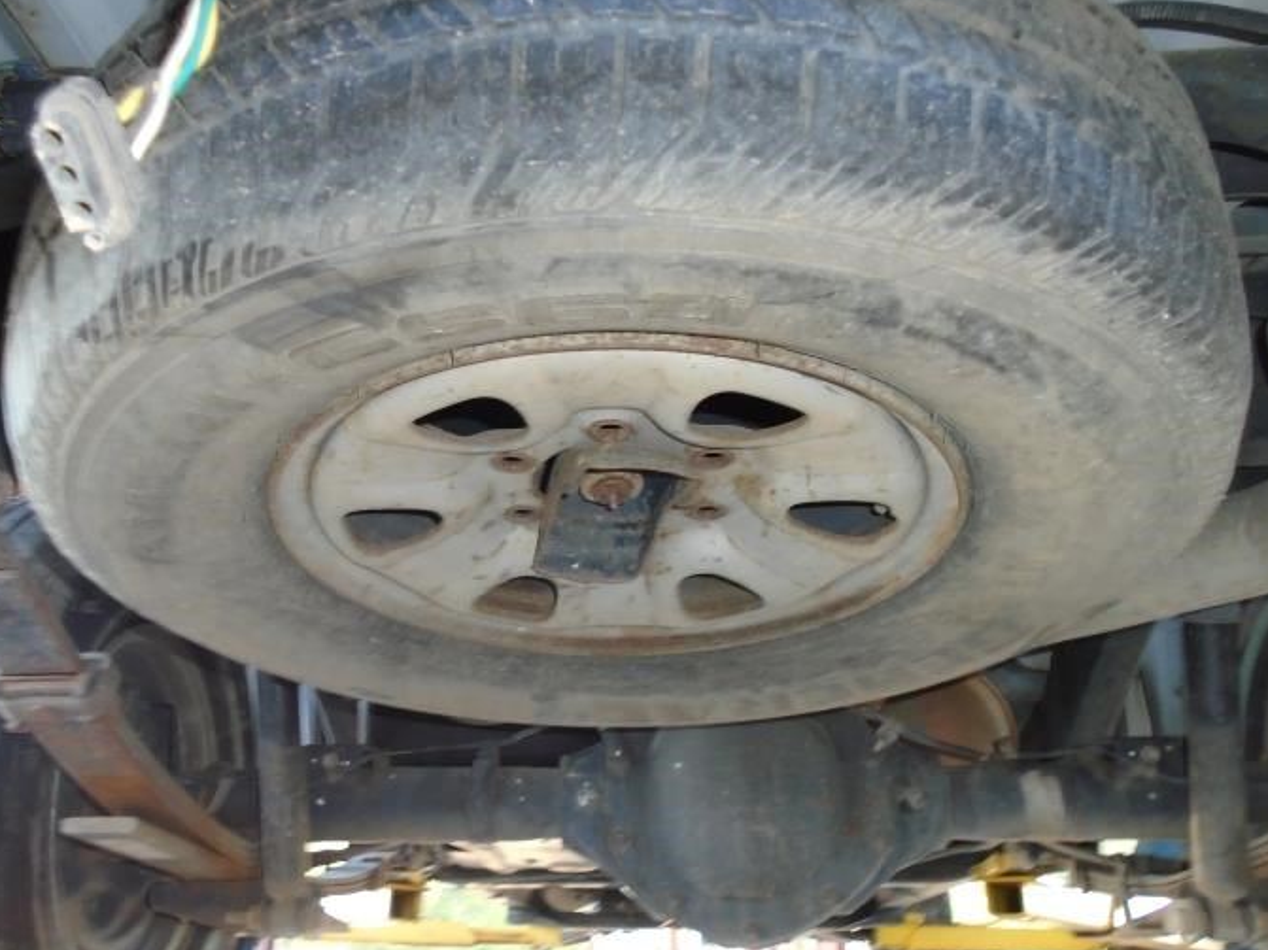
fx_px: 1135
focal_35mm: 31
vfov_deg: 45.4
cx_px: 563
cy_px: 527
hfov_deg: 58.2
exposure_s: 1/30
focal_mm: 4.6
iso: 200
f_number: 3.2
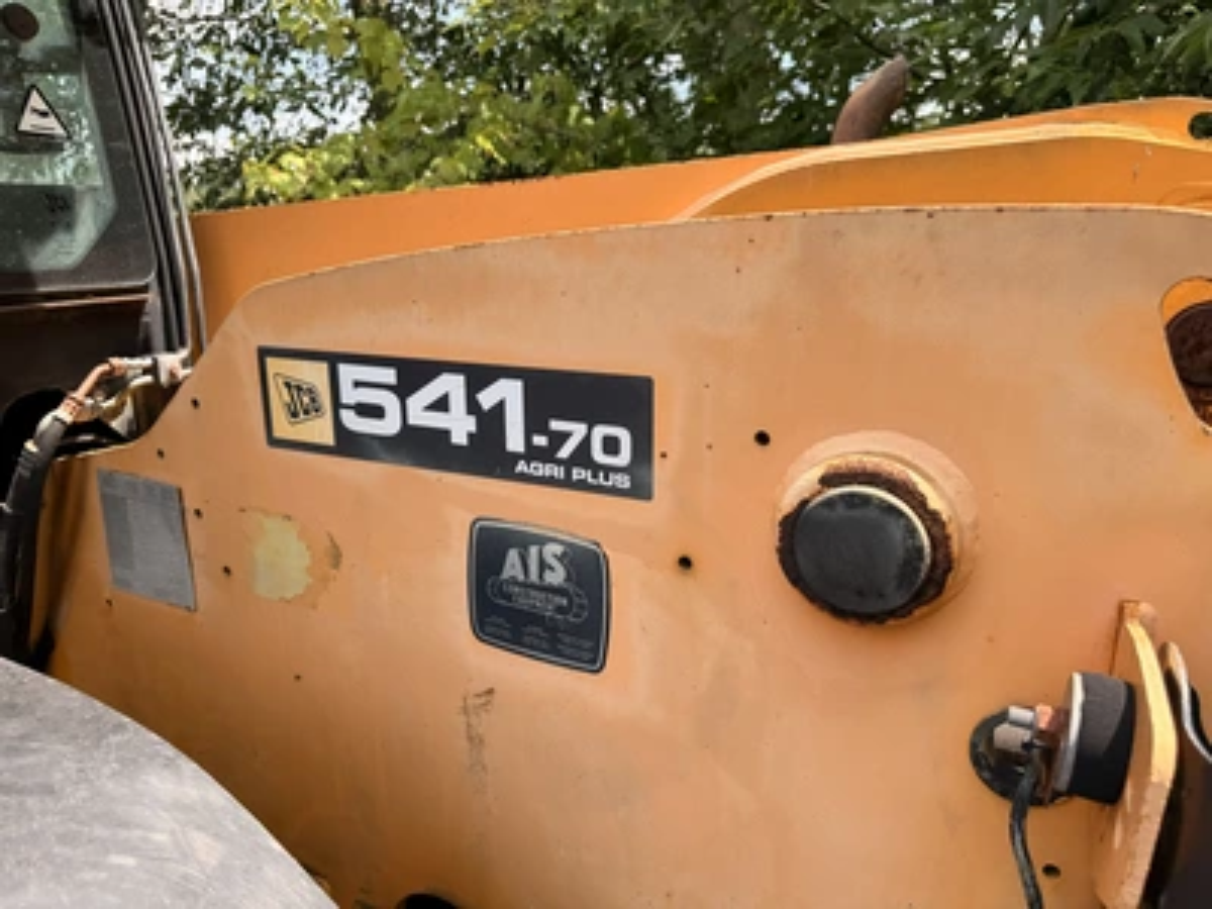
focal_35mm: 24
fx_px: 840
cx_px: 606
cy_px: 454
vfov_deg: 56.8
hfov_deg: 71.6
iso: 80
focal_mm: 6.76
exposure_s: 1/1046
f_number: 1.78
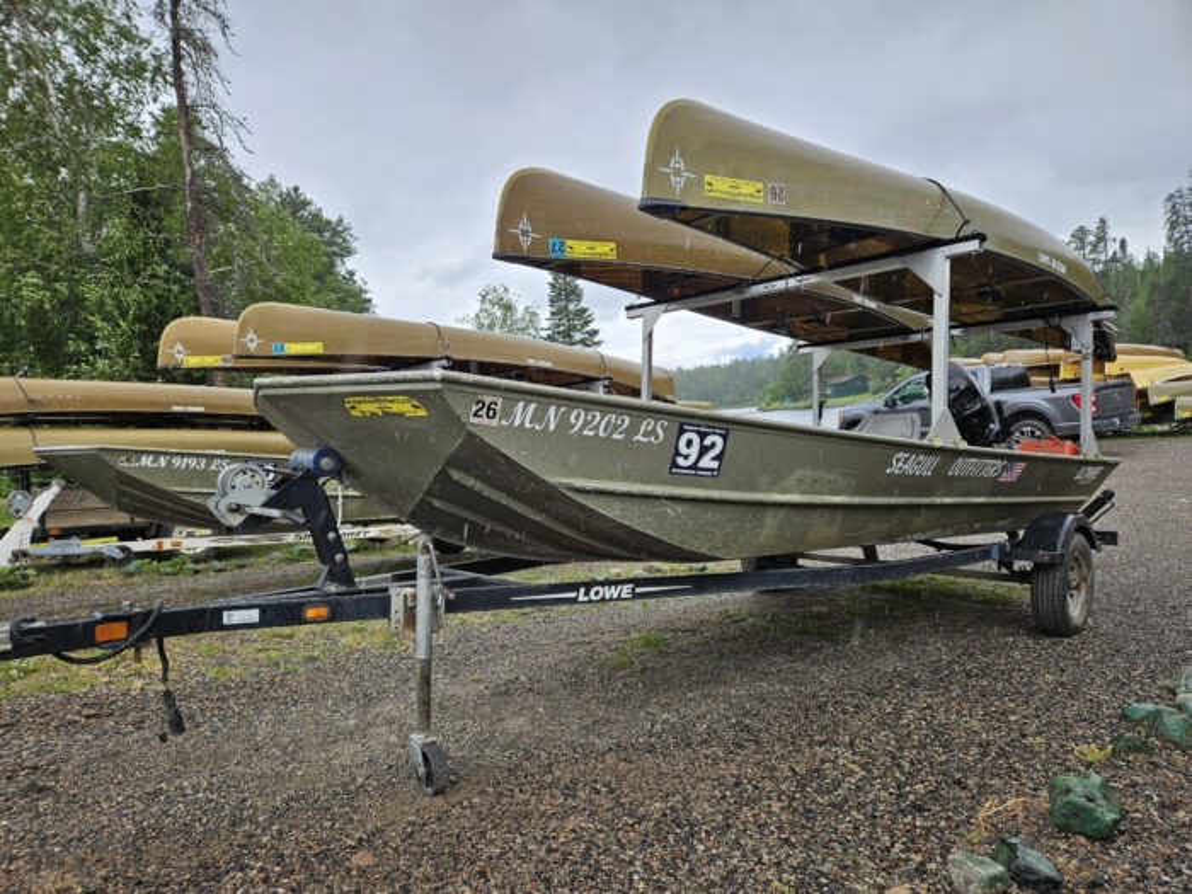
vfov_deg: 58.9
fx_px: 792
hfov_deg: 73.9
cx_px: 596
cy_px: 447
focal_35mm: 23
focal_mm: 5.4
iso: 25
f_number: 1.8
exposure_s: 1/529
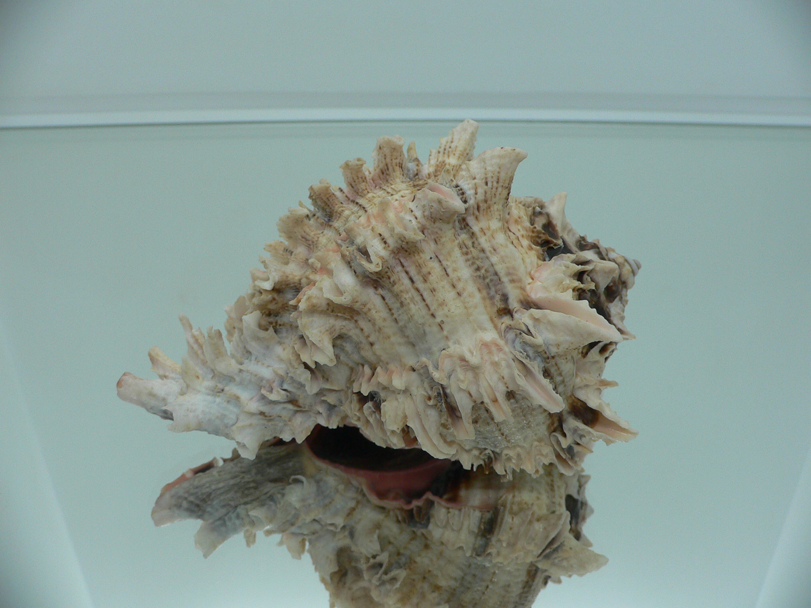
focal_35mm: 35
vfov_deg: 40.7
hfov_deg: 52.6
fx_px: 820
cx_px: 406
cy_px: 304
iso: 80
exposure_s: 1/60
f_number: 2.8
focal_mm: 4.6
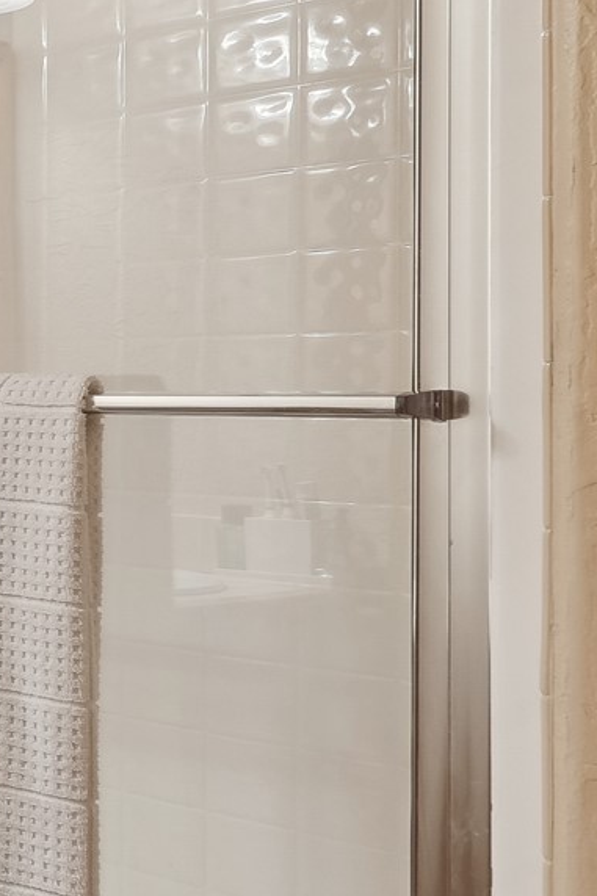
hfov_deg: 14.9
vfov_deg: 35.0
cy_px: 376
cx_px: -823
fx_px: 1419
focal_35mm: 57
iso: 200
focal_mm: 10
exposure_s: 1/13
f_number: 6.3
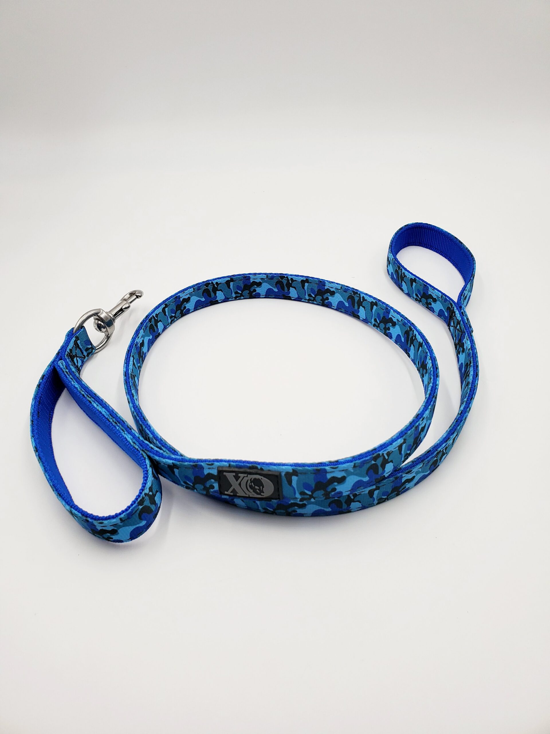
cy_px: 367
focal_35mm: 26
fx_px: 551
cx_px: 275
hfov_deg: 53.1
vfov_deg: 67.3
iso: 50
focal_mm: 4.3
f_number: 2.4
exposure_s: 1/202
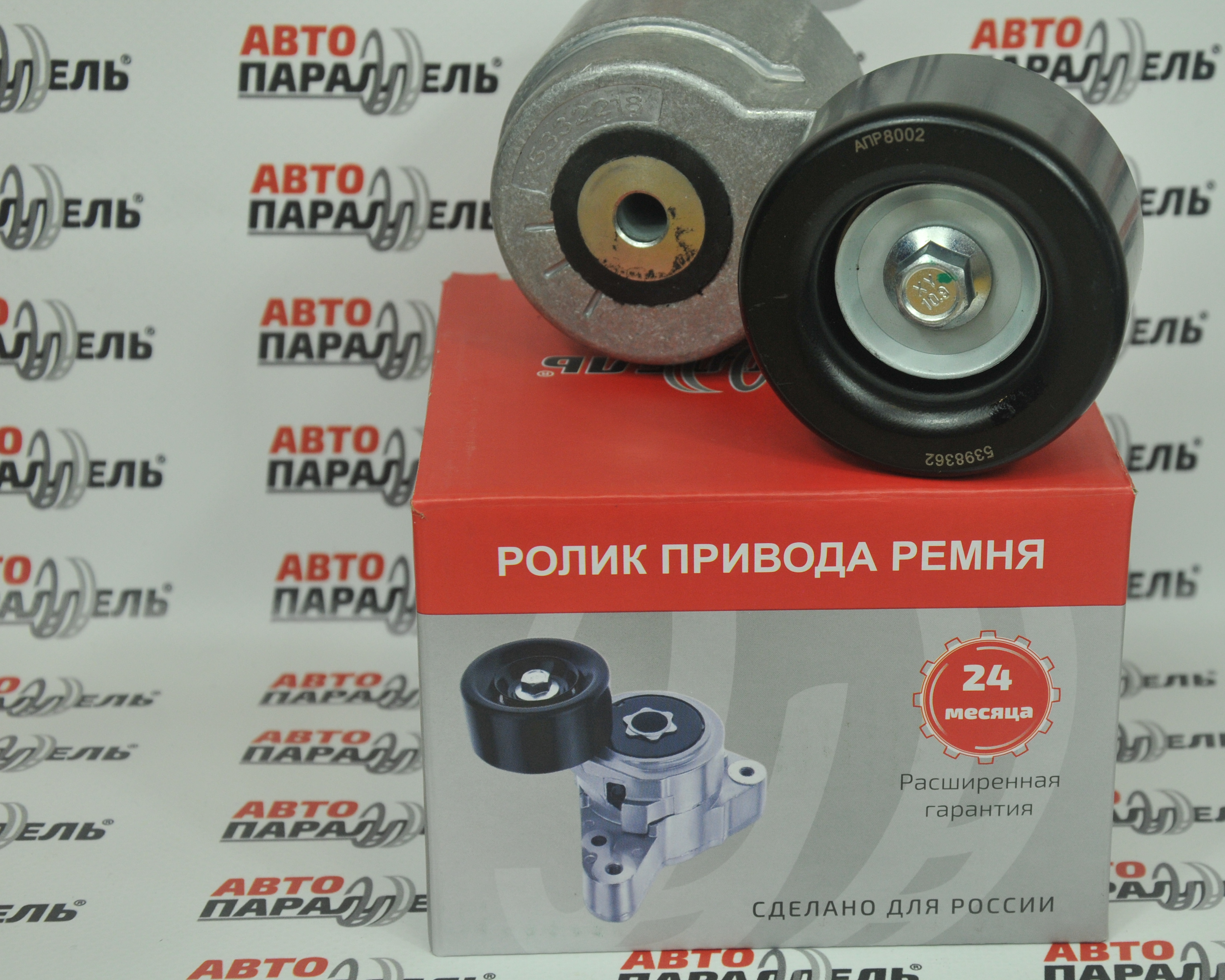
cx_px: 768
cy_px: 465
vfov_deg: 19.7
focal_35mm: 78
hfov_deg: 24.4
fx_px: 2828
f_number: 6.3
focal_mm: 42
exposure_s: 1/160
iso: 500
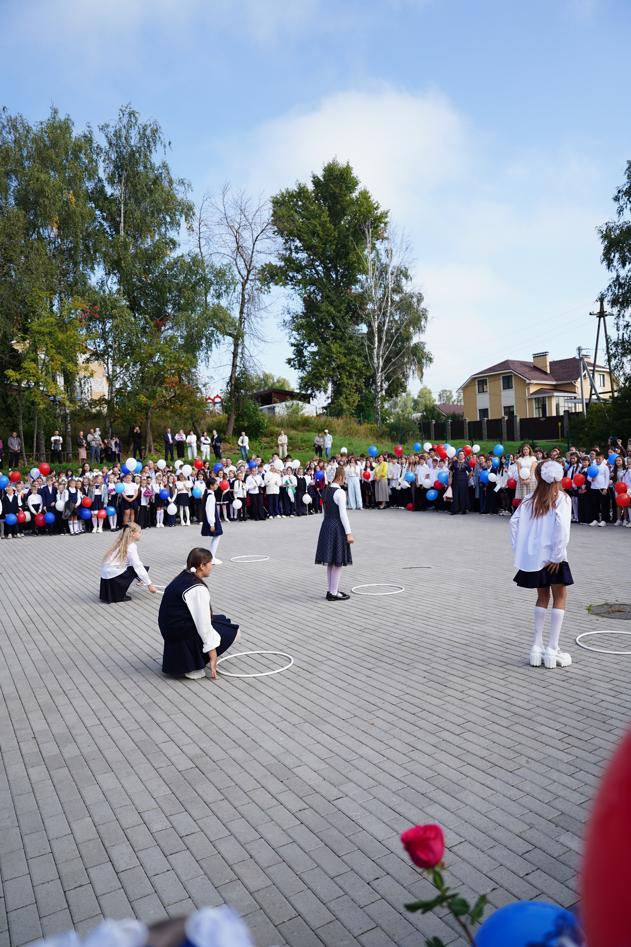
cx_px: 316
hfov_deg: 53.1
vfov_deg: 73.7
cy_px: 474
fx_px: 631
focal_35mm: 24
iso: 125
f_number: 2.8
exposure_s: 1/1000
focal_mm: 24
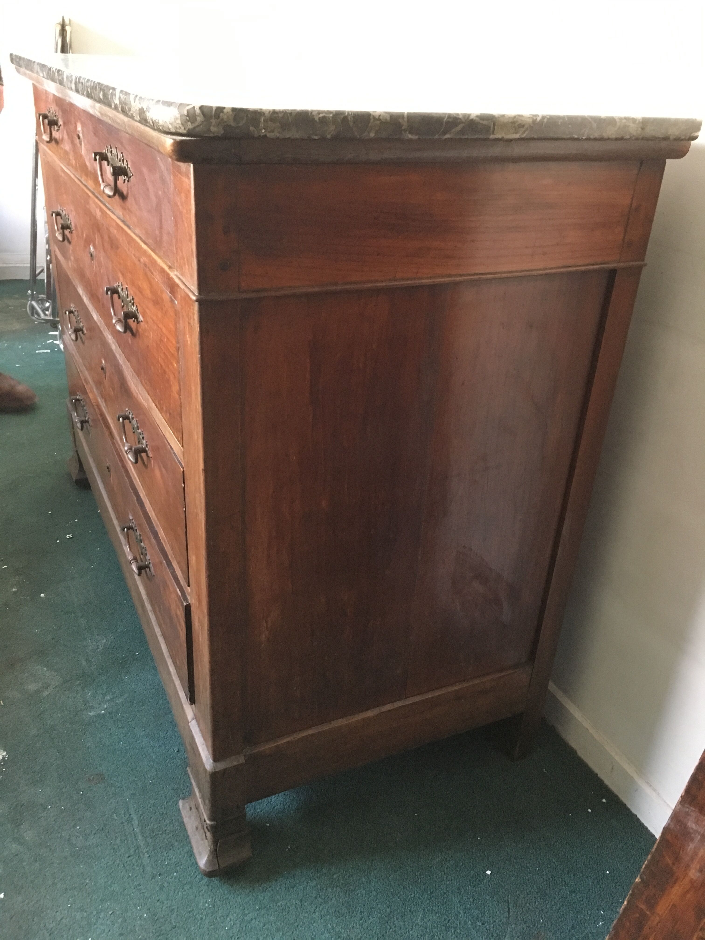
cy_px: 470
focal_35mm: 29
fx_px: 787
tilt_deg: -27.2
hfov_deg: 48.2
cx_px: 352
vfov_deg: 61.7
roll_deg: -2.5
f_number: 2.2
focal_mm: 4.15
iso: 200
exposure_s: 1/25
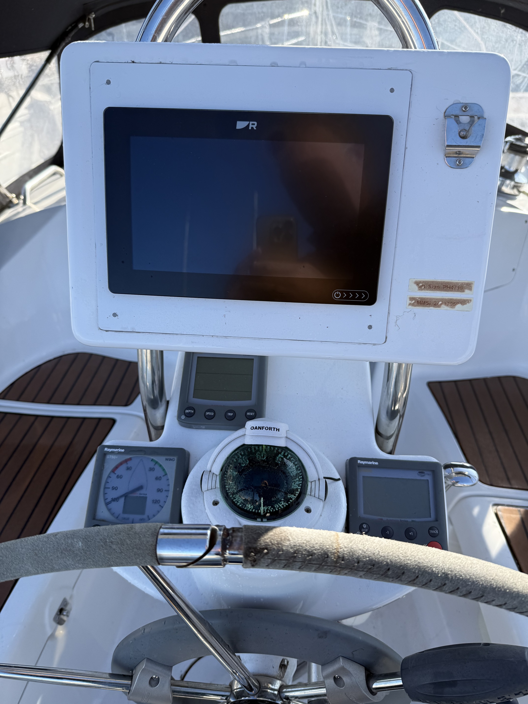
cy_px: 352
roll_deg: +2.3
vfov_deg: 71.6
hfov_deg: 56.8
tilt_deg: -35.4
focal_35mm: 24
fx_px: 488
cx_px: 264
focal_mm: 6.76
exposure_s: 1/1437
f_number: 1.78
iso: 80
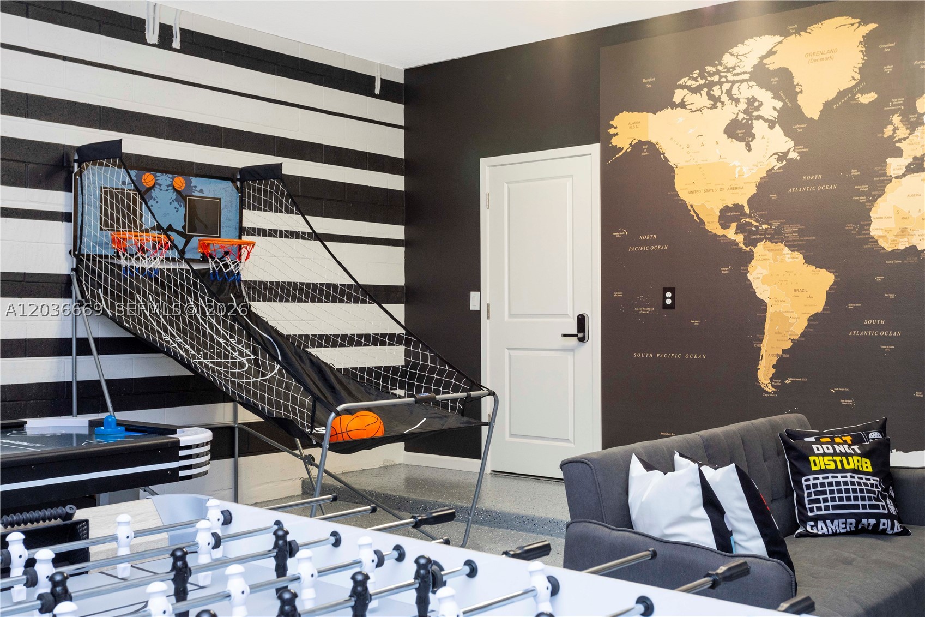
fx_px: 1028
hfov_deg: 48.5
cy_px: 308
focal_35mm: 40
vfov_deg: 33.4
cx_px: 462
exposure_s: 1/10
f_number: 10
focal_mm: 40
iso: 800
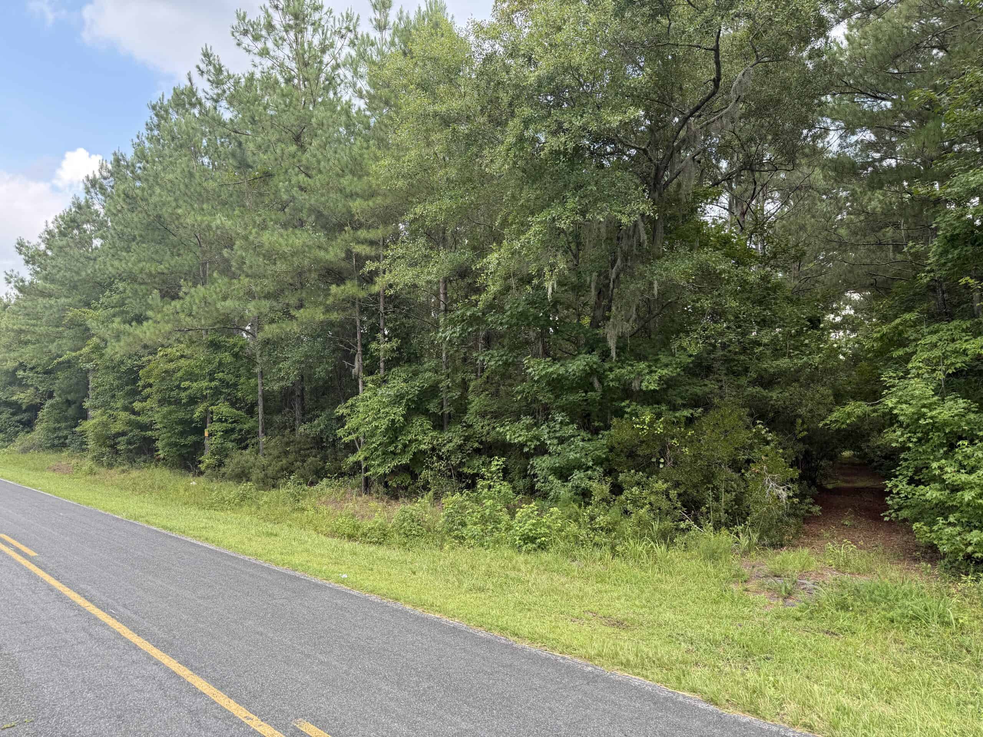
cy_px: 368
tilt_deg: +7.1
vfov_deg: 56.8
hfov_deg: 71.6
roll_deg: -1.3
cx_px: 492
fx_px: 682
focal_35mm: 24
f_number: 1.78
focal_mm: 6.76
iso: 100
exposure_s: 1/287
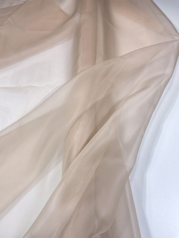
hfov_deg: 53.1
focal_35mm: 26
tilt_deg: -57.9
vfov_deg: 67.3
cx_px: 90
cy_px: 119
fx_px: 179
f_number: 1.6
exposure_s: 1/100
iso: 32
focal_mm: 4.2
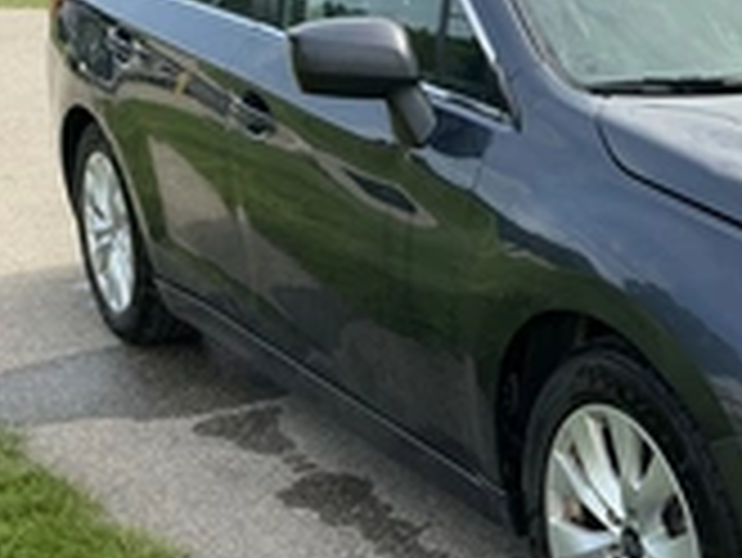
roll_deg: -1.4
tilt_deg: -14.9
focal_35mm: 68
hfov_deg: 25.9
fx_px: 1459
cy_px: 302
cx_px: 859
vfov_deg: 21.6
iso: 25
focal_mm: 3
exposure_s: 1/842
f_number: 1.8
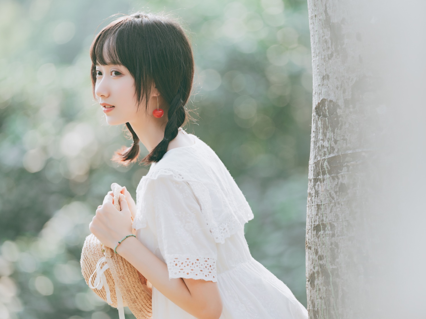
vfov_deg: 7.5
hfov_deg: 10.0
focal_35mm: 198
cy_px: 160
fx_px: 2437
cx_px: 213
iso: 320
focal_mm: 250
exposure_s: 1/640
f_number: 4
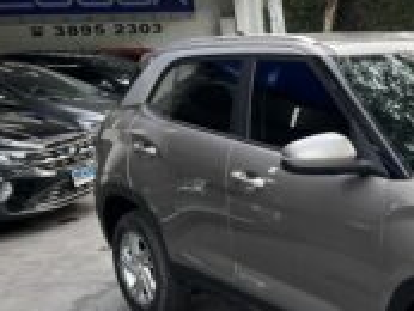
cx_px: 459
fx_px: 718
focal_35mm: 60
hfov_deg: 29.0
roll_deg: +3.7
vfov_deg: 24.4
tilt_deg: -12.7
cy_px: 191
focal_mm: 5.7
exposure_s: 1/171
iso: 40
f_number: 1.5
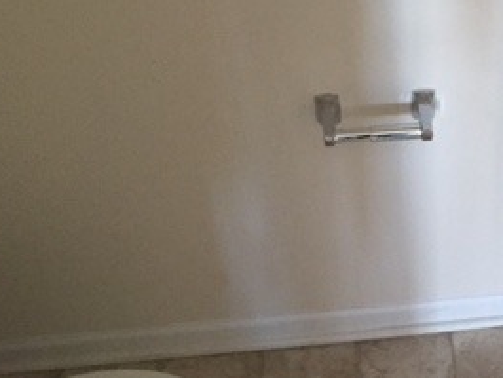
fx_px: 1018
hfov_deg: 25.8
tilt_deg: -46.3
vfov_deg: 21.0
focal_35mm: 70
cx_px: 549
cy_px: 194
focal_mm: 4.15
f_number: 2.2
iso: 160
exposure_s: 1/30
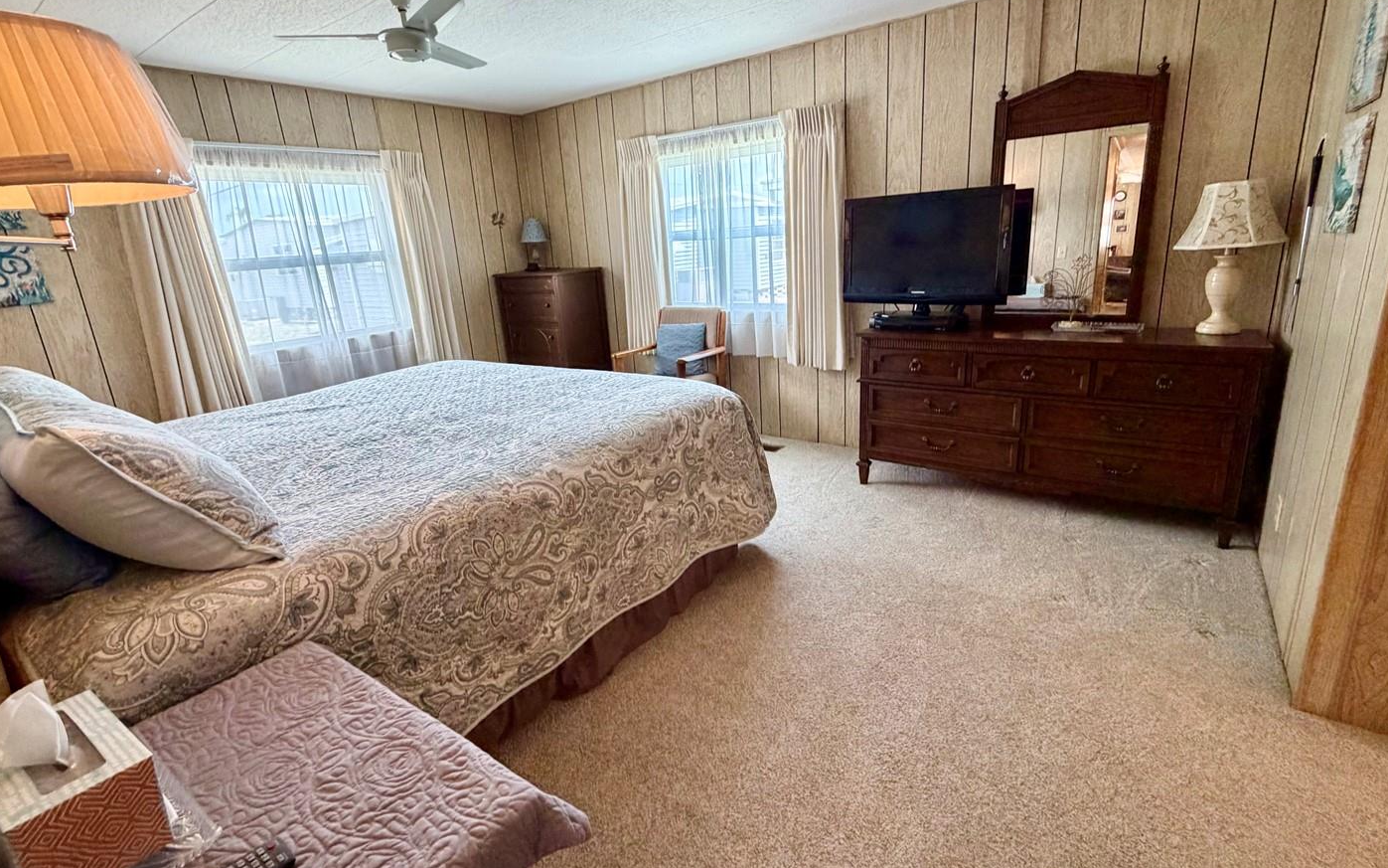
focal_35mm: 17
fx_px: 643
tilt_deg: -14.0
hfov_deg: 94.4
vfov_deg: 67.9
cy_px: 409
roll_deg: +4.7
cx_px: 694
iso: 320
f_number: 2.2
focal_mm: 2.22
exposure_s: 1/120
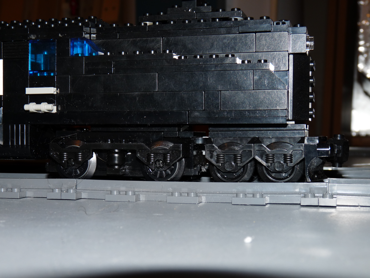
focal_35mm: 55
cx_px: 185
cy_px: 139
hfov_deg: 34.9
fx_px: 588
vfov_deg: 26.6
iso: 100
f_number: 4
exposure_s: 1/30
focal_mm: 9.9
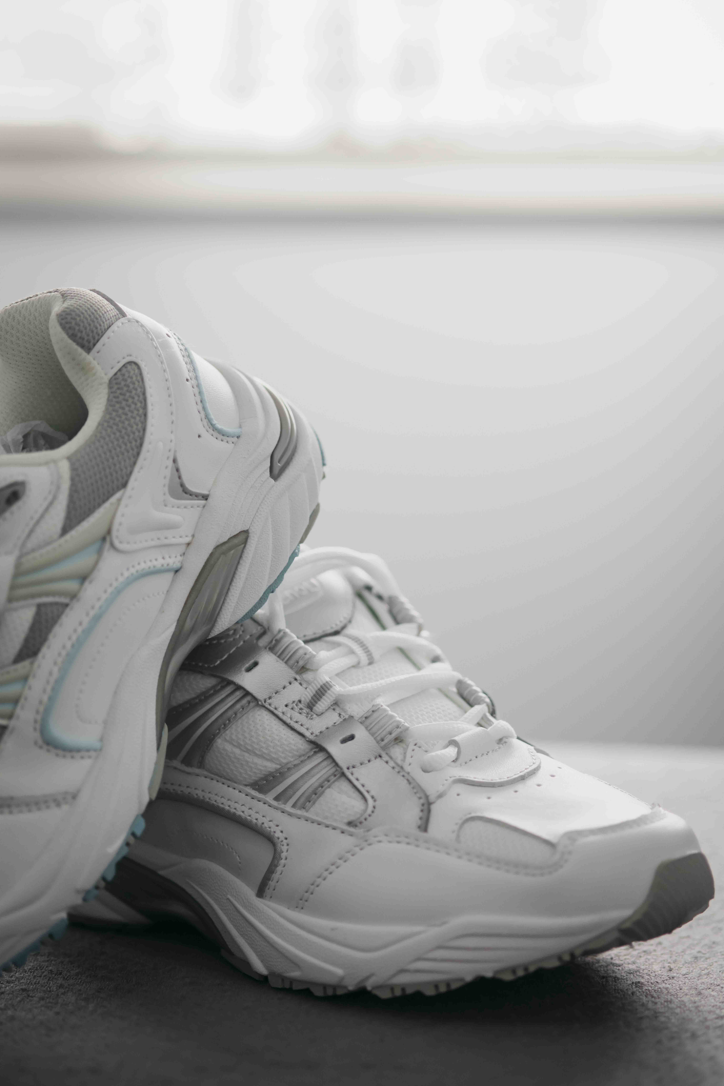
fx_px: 3167
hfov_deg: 13.0
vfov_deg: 19.5
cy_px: 543
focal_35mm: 105
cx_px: 362
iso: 800
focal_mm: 105
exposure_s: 1/500
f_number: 3
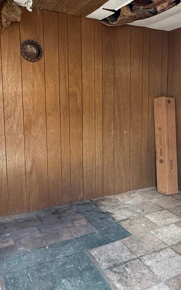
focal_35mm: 34
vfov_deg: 56.6
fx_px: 268
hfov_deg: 36.6
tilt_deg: -6.7
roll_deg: -0.7
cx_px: 130
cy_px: 134
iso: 320
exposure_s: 1/63
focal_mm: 2.22
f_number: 2.2
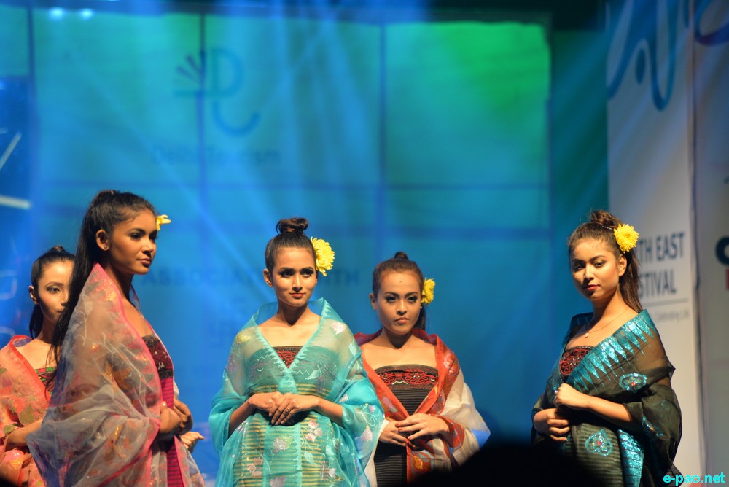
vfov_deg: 6.3
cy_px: 244
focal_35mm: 220
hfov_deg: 9.3
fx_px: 4457
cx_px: 364
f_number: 5
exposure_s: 1/200
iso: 1600
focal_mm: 220
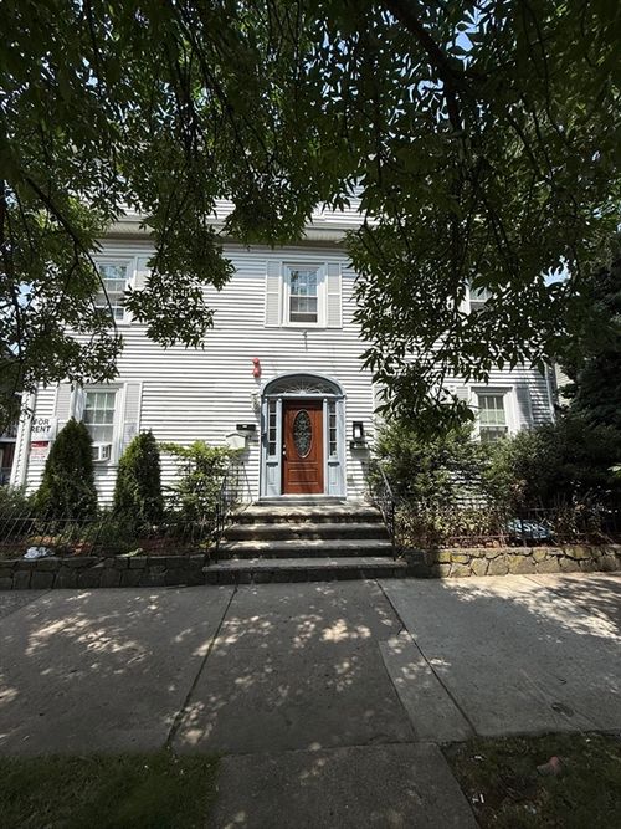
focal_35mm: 14
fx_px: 335
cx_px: 310
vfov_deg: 102.1
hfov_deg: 85.7
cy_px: 414
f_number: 2.2
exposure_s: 1/2024
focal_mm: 2.22
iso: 50
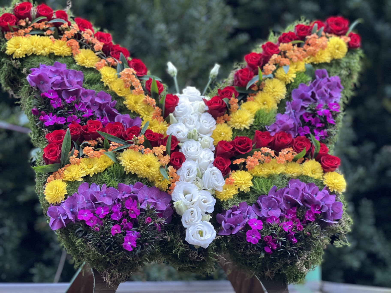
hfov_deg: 25.3
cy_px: 146
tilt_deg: +9.8
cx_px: 196
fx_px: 870
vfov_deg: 19.1
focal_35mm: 77
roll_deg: +0.8
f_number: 2.8
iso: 200
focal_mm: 9
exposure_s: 1/40
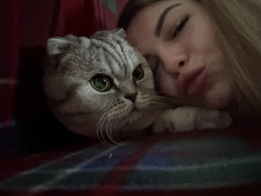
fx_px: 173
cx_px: 130
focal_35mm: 23
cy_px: 98
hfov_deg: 73.9
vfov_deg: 58.9
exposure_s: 1/15
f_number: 1.9
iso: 2000
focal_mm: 2.69
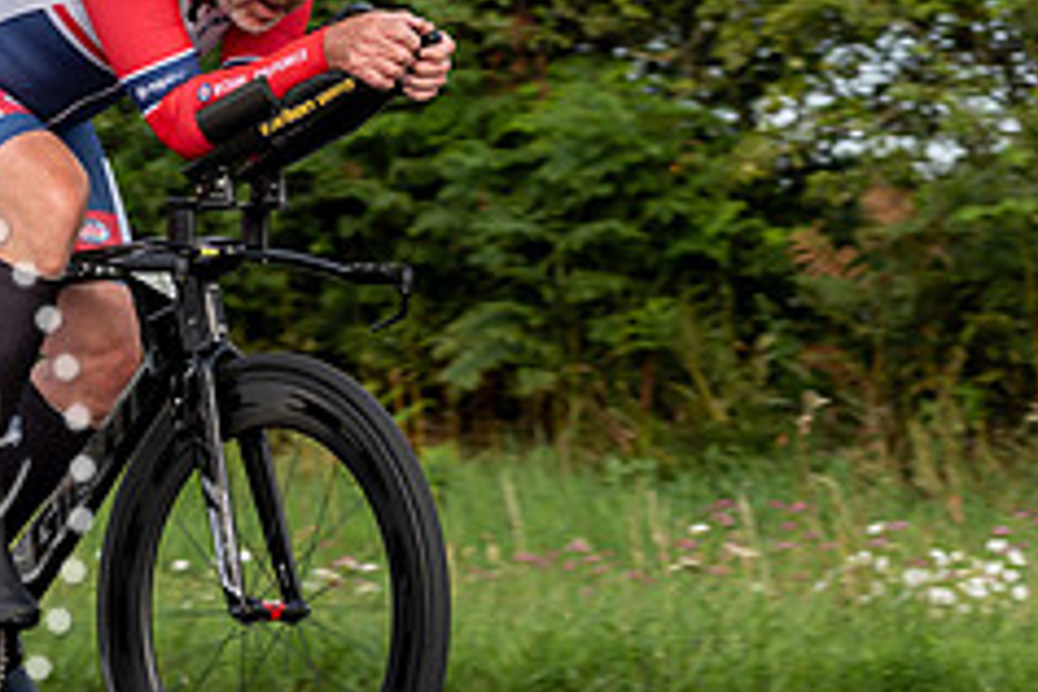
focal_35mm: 253
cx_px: 288
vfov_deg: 5.4
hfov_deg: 8.1
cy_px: 277
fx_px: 7294
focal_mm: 73
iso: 125
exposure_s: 1/640
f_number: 4
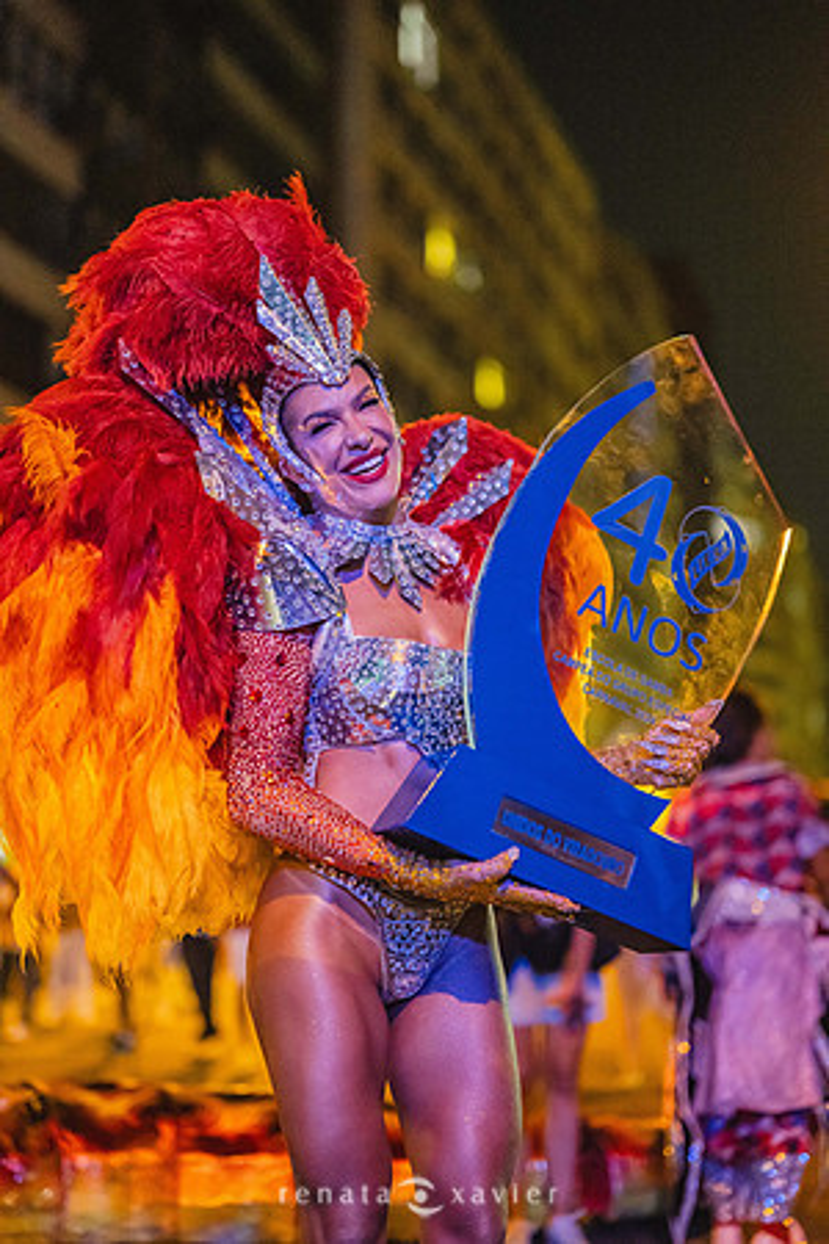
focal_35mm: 50
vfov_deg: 39.6
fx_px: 1727
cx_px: 414
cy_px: 622
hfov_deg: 27.0
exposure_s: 1/250
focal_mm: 50
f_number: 1.2
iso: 6400
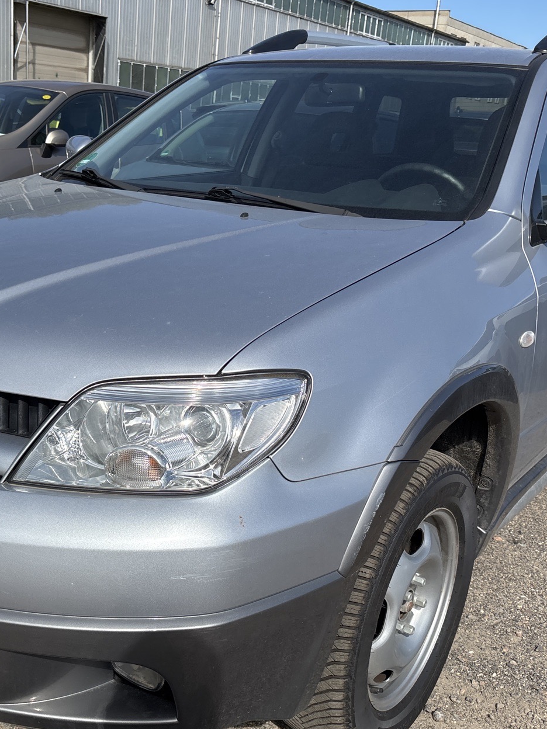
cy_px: 387
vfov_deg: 46.8
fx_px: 843
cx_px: 202
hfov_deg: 35.7
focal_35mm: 40
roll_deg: -3.3
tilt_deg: -17.1
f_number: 1.6
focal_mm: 5.96
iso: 50
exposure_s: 1/3937
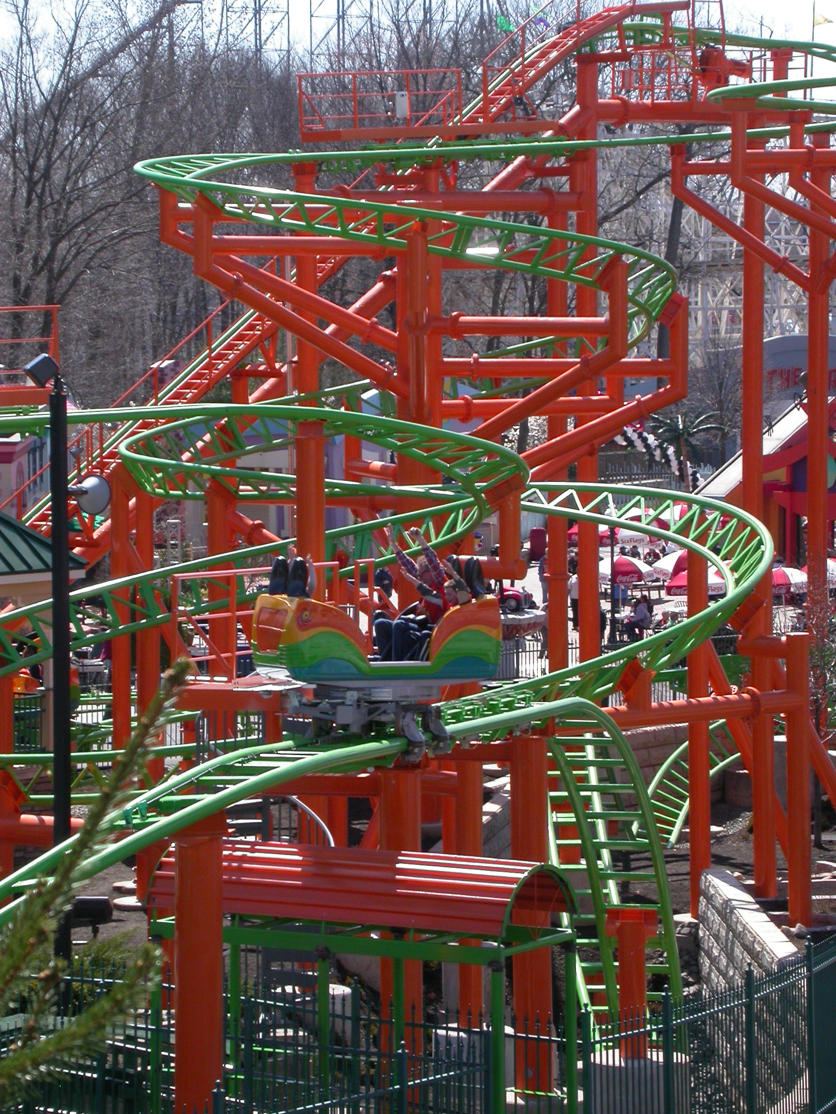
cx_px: 418
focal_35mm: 148
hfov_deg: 10.0
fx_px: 4766
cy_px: 557
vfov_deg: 13.3
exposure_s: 1/326
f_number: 6.3
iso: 100
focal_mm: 30.6
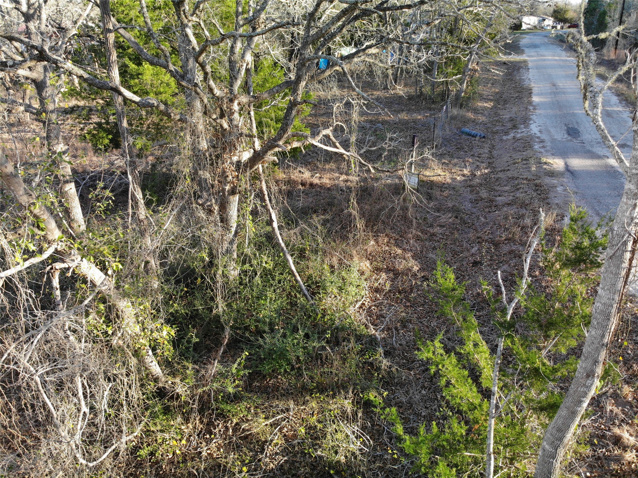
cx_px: 319
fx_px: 442
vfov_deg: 56.8
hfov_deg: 71.6
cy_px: 239
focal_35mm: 24
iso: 200
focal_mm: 4.5
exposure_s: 1/30
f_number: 2.8
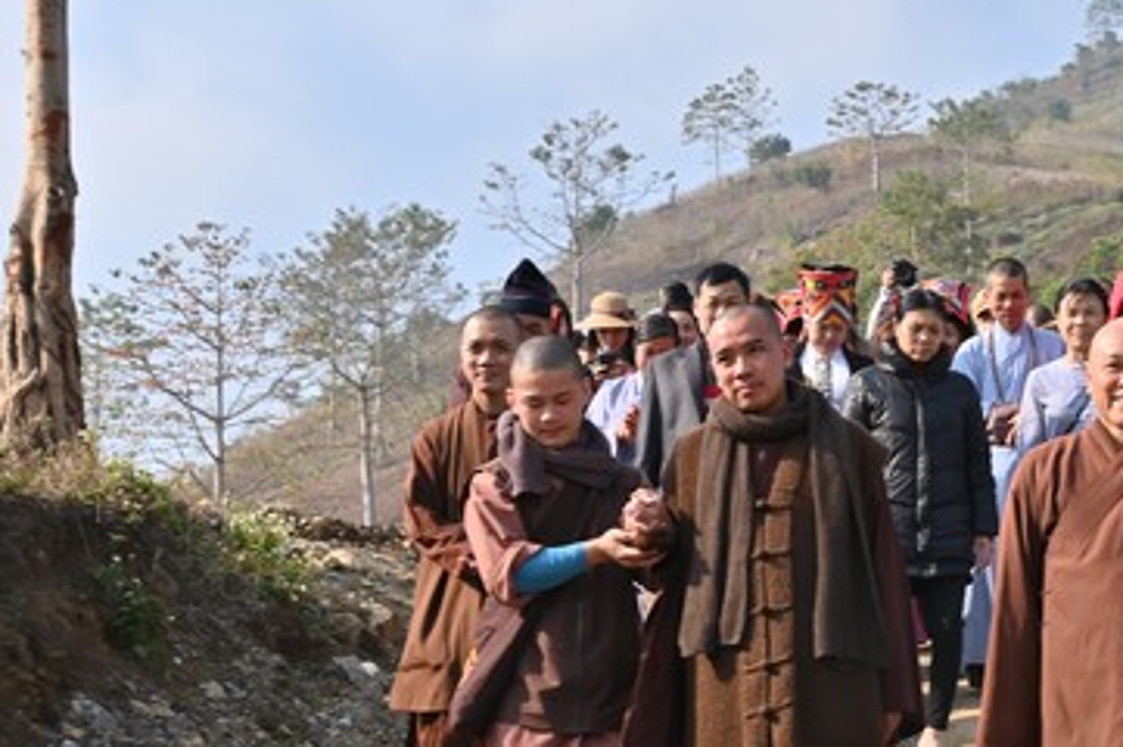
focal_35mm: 72
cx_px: 908
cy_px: 454
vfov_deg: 18.9
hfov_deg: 27.5
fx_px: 2244
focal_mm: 40
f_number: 9
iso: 100
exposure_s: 1/250
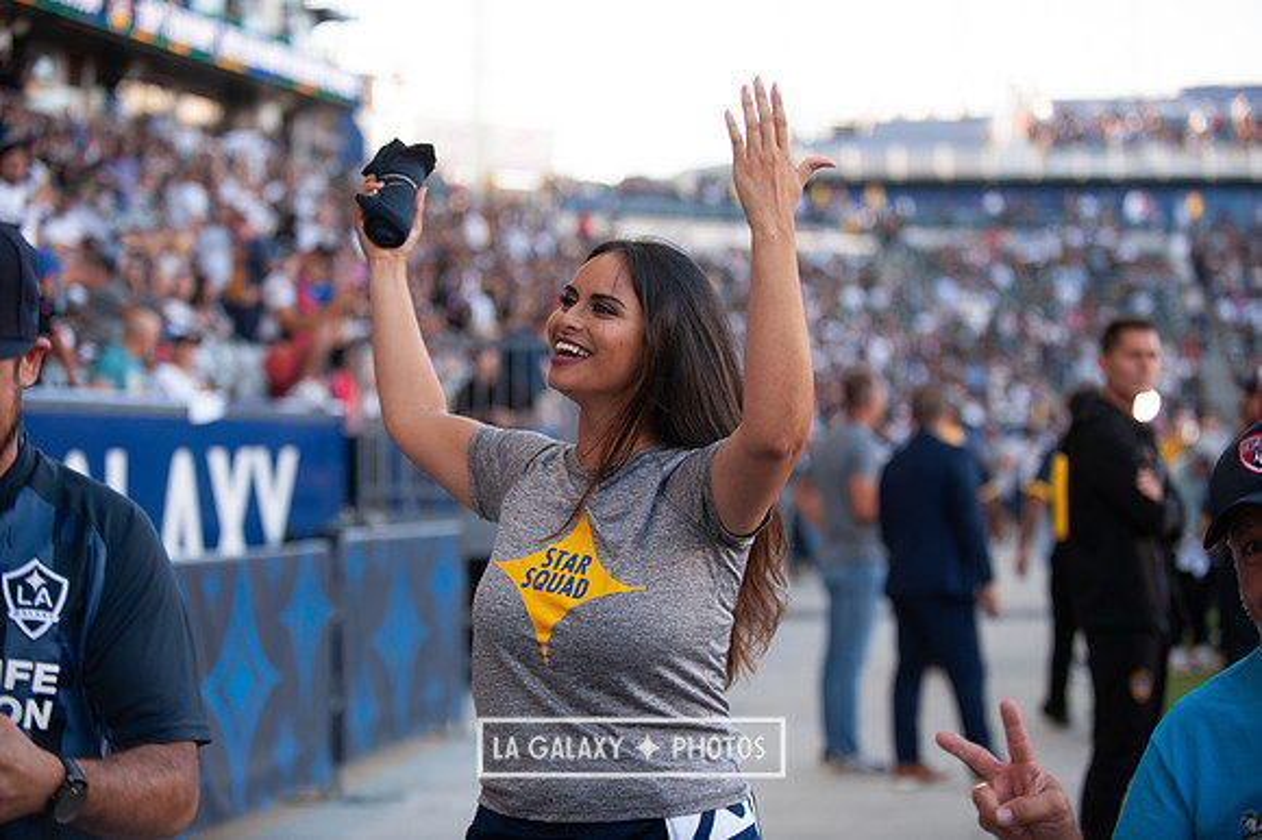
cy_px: 420
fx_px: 2733
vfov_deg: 17.5
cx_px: 631
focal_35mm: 78
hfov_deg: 26.0
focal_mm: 78
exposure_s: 1/800
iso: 800
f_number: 2.8
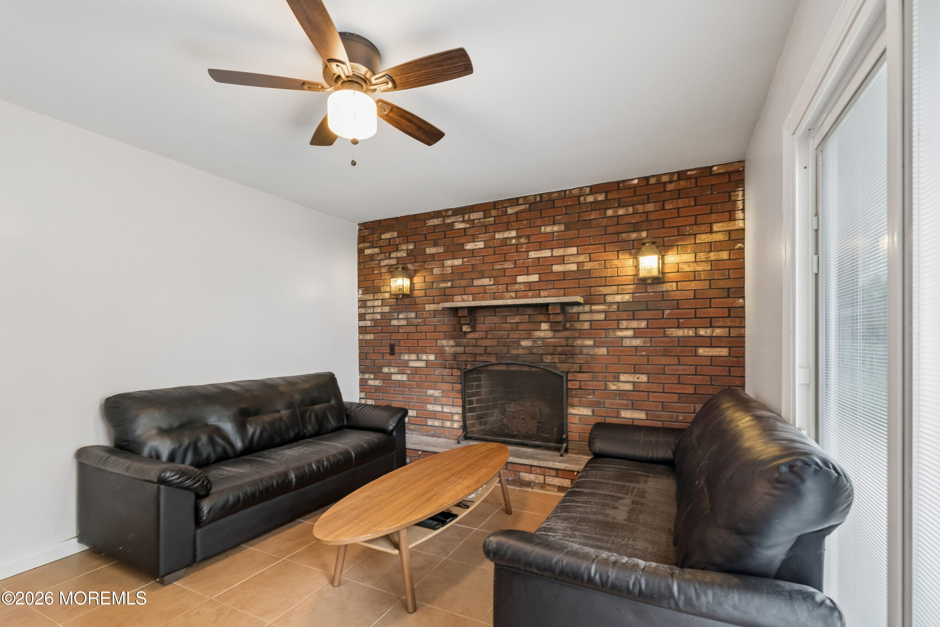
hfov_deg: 100.4
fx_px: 392
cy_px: 314
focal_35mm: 15
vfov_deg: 77.3
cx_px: 470
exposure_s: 1/6
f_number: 7.1
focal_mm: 15
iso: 640
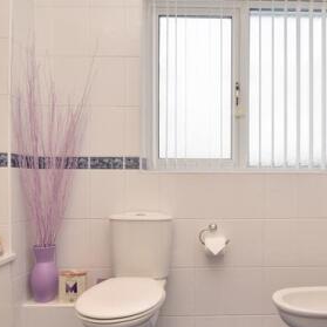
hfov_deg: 52.8
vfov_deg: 53.9
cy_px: 181
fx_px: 321
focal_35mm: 30
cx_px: 224
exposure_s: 1/200
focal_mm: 10
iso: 400
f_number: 13
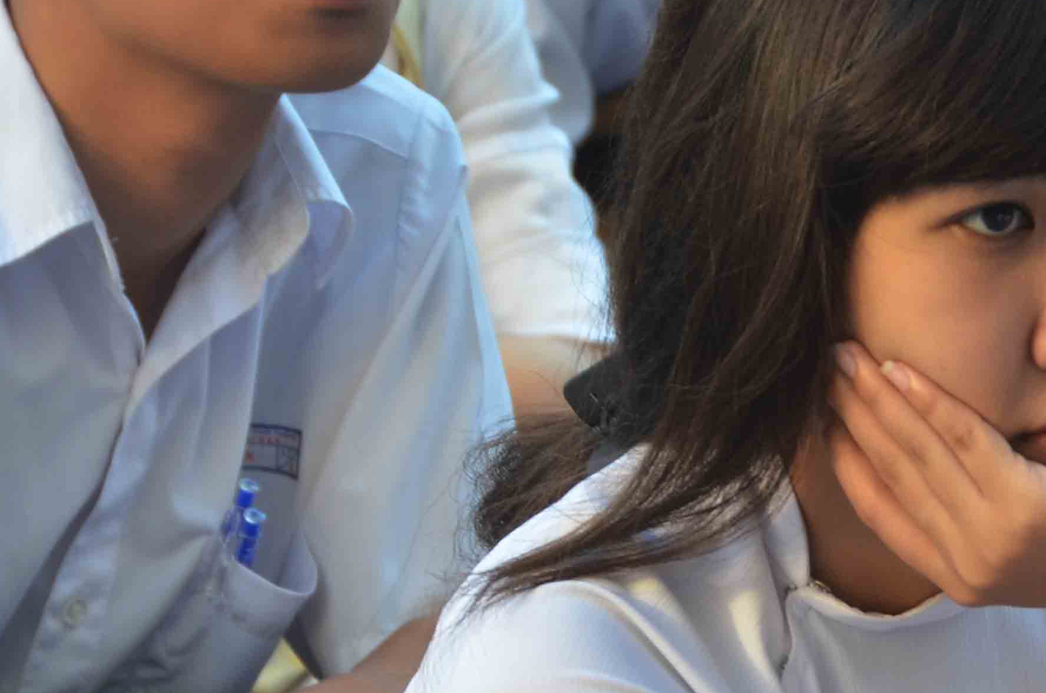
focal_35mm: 395
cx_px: 862
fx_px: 11463
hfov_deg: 5.2
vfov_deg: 3.5
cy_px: 623
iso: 320
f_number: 7.1
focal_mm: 95
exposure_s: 1/100
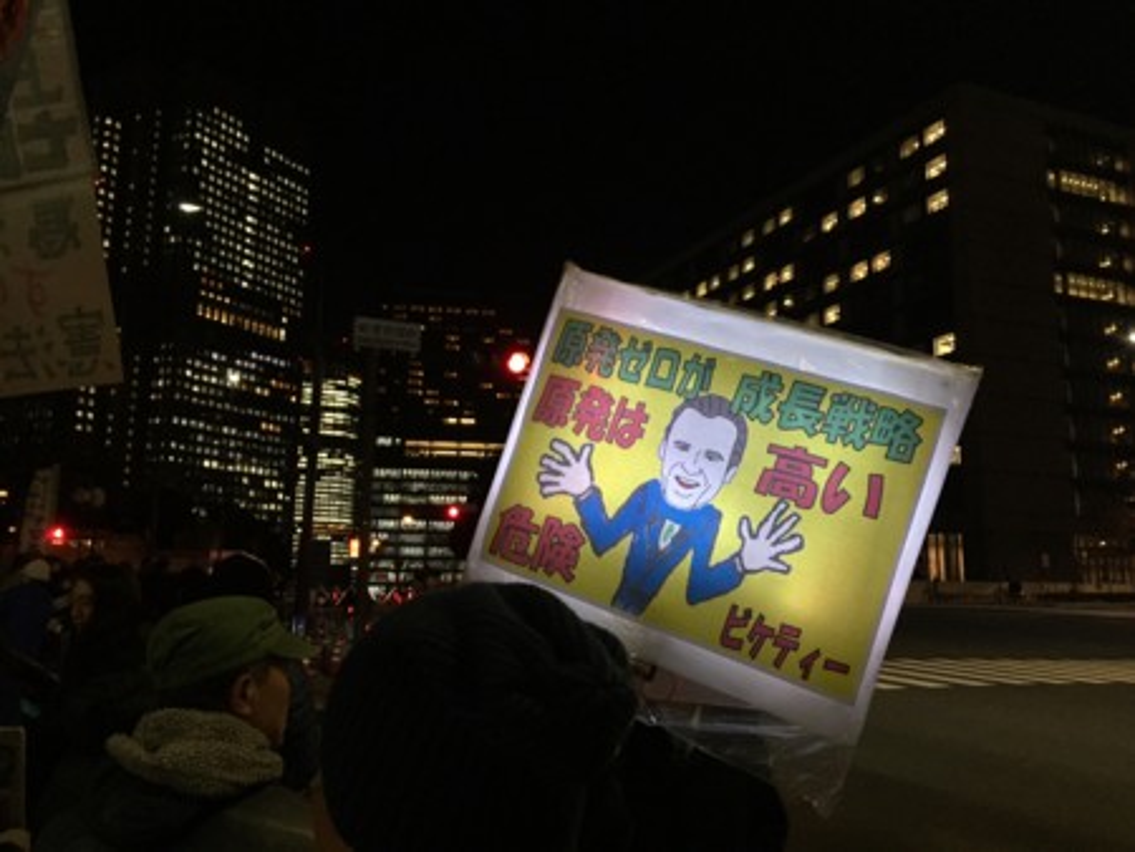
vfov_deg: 48.3
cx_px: 568
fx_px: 951
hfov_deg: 61.6
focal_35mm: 29
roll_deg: -0.8
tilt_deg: +10.1
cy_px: 426
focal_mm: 4.15
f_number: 2.2
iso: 125
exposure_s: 1/30
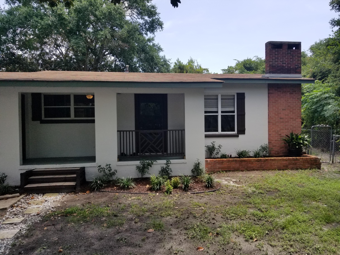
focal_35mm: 26
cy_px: 128
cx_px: 170
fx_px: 255
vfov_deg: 53.1
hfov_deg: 67.3
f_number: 1.7
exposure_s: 1/1745
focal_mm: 4.25
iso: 50
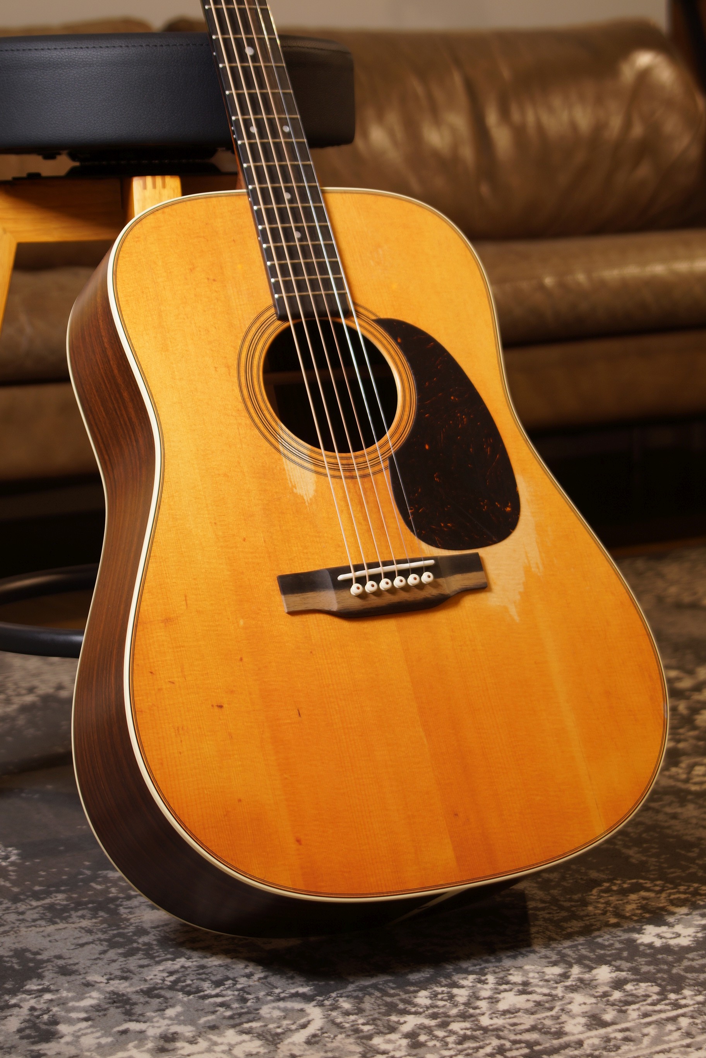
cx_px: 353
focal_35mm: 82
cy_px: 529
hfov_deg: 16.6
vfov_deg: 24.6
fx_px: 2427
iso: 100
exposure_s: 1/20
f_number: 5
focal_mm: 55
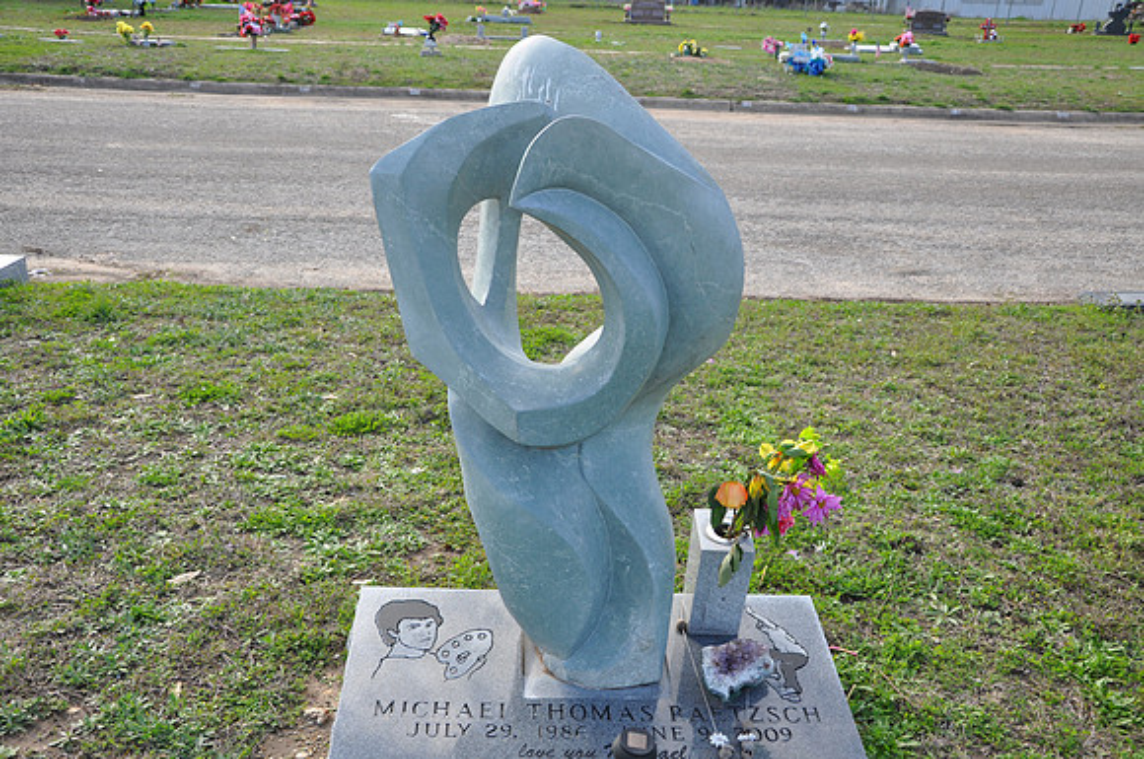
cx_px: 572
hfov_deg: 57.3
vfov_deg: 39.9
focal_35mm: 33
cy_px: 380
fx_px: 1047
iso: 200
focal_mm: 22
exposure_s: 1/160
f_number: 6.3
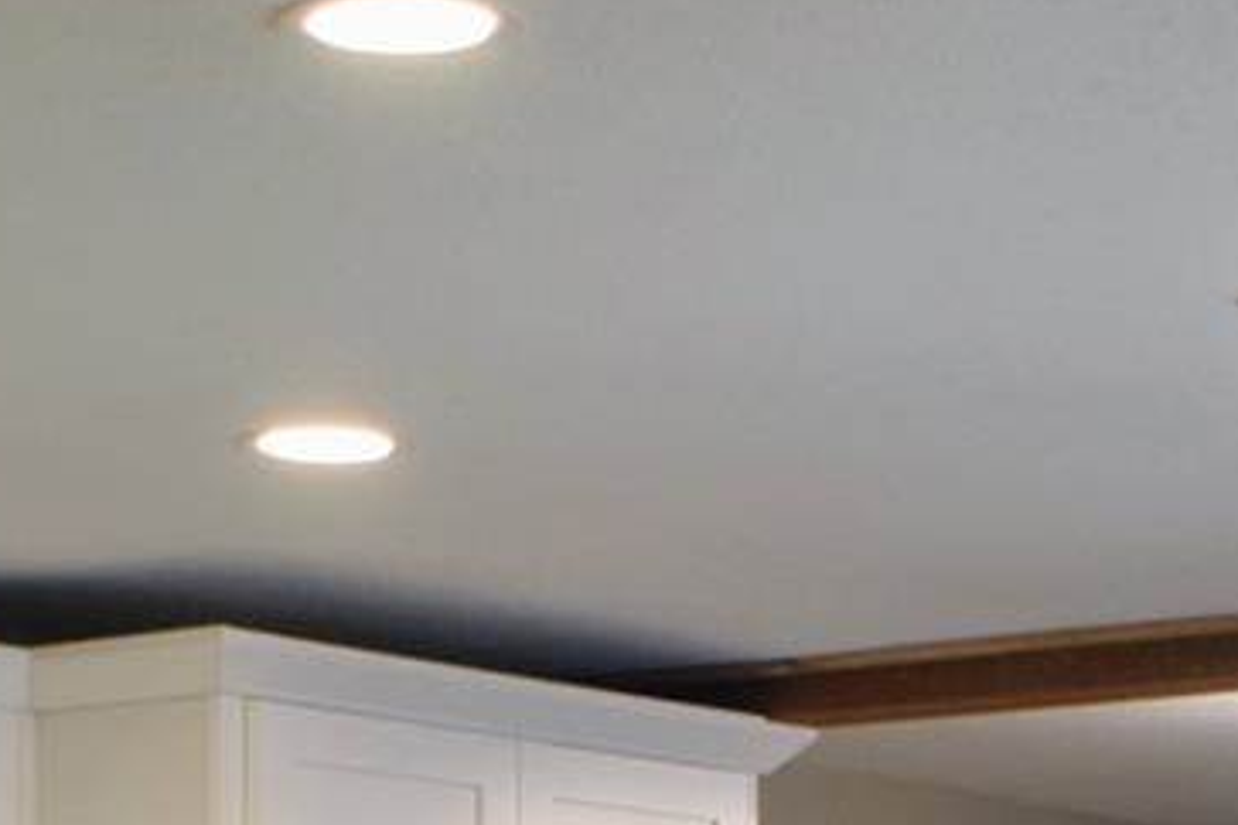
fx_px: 7056
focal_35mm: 205
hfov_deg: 10.0
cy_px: 1773
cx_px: 771
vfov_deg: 6.5
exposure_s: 1/60
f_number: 4.2
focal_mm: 31
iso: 500
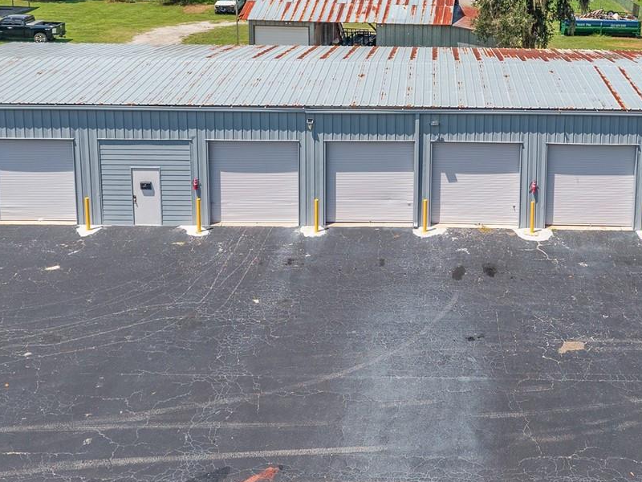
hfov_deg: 39.0
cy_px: 29
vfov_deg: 28.8
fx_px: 890
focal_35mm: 48
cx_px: 445
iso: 190
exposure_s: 1/4000
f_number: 1.8
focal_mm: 8.67
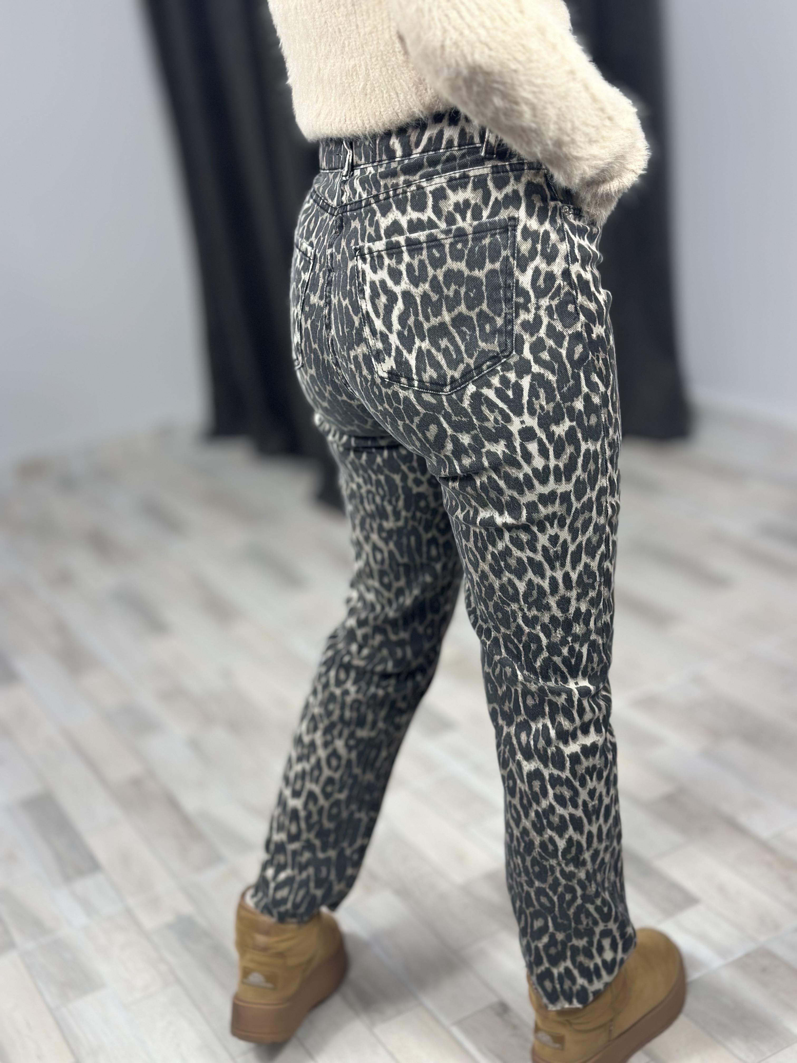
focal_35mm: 48
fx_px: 1474
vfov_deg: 39.7
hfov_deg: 30.3
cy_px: 532
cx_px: 398
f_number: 1.78
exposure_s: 1/100
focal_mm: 6.86
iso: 125
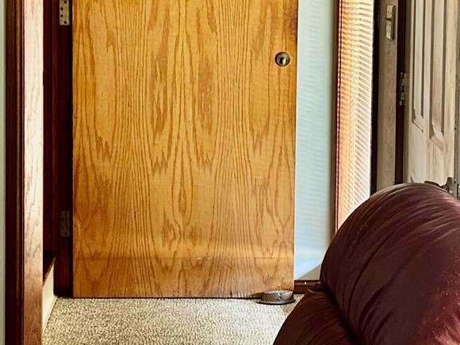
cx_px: 191
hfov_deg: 22.7
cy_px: 56
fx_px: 1143
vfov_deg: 17.0
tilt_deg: -1.9
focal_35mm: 86
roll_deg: -0.8
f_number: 1.5
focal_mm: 5.7
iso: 250
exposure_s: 1/60
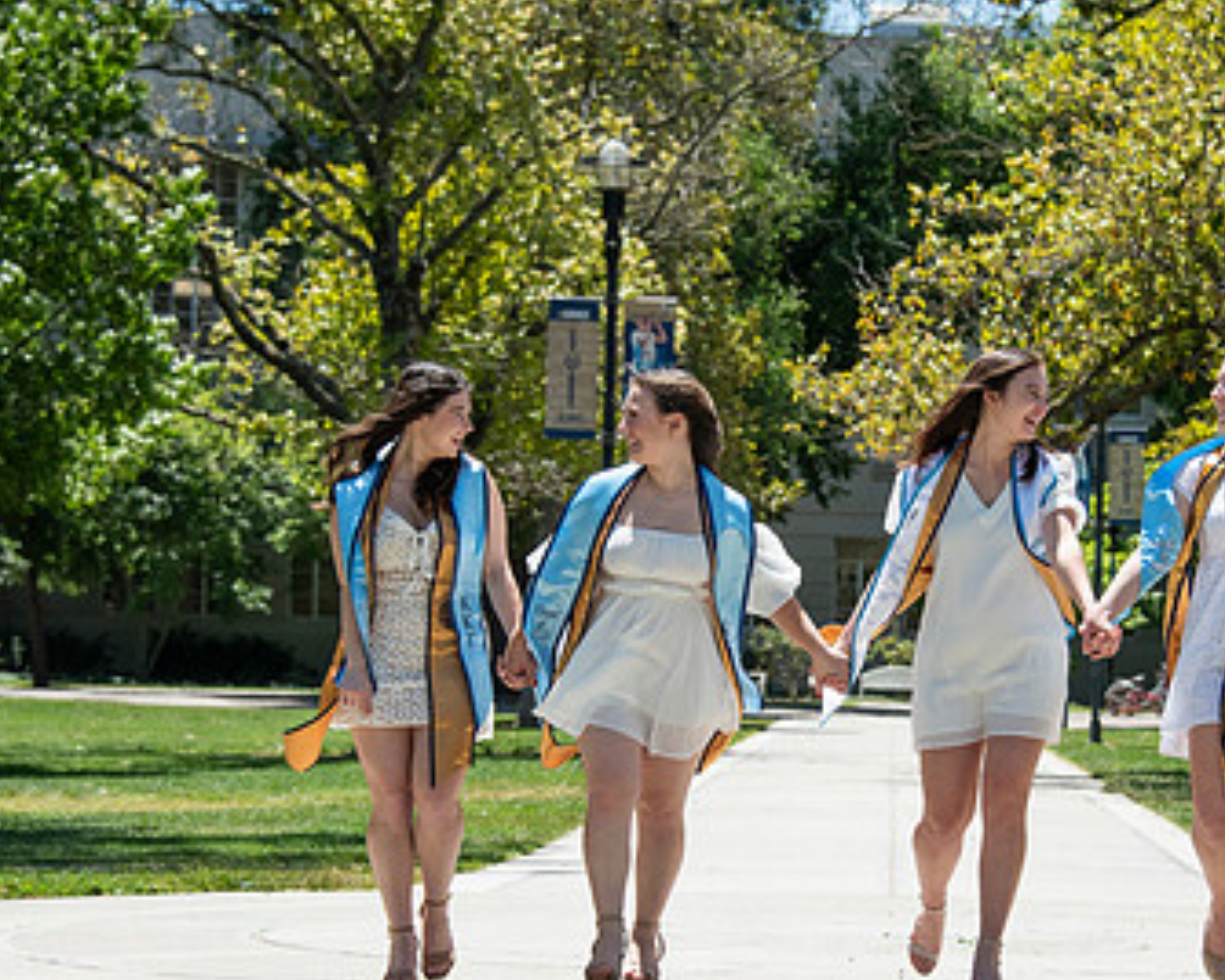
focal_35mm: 138
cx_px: 867
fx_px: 5003
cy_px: 612
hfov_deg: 13.9
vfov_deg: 11.2
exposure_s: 1/2500
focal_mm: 85
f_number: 5.6
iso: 500
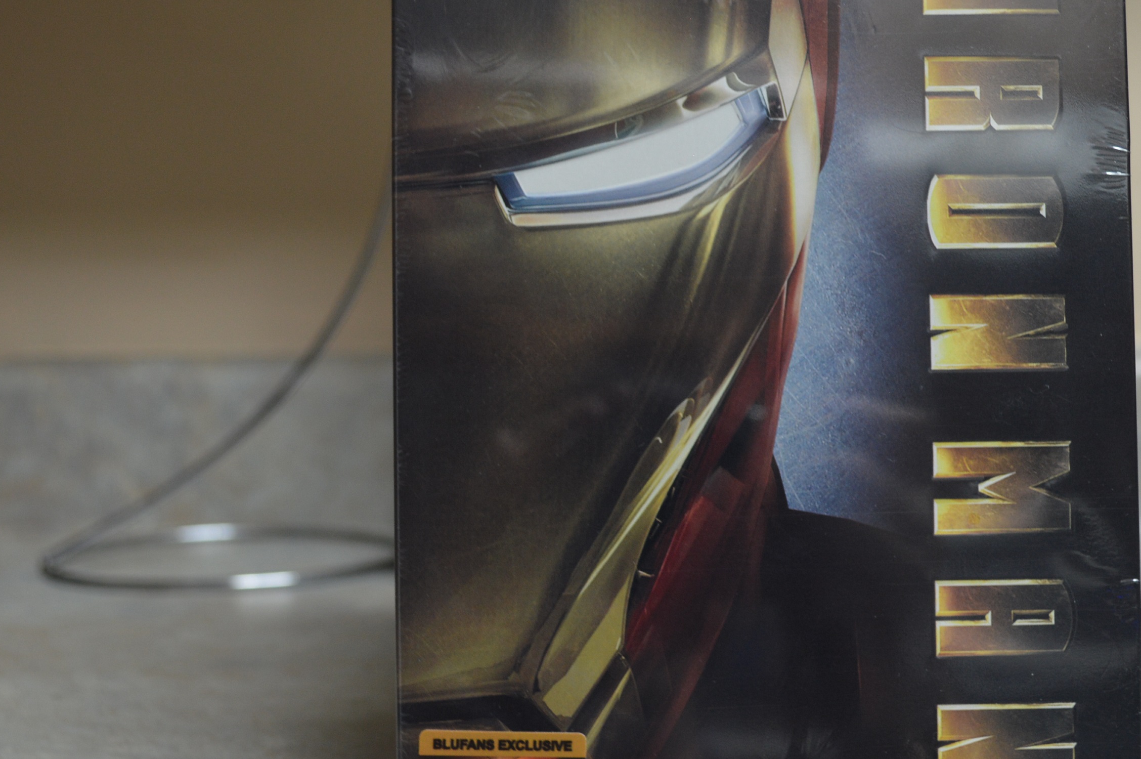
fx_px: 1710
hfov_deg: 36.8
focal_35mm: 54
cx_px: 690
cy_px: 455
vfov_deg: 25.0
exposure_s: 1/15
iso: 400
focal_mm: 24
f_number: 4
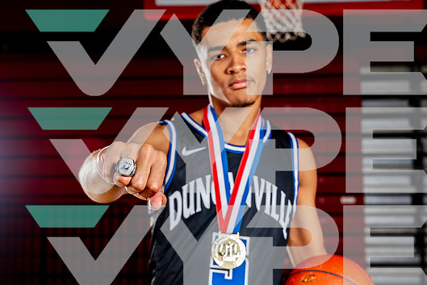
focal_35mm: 57
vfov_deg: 23.8
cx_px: 233
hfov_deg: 35.0
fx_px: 676
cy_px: 151
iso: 100
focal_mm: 52
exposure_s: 1/125
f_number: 5.6
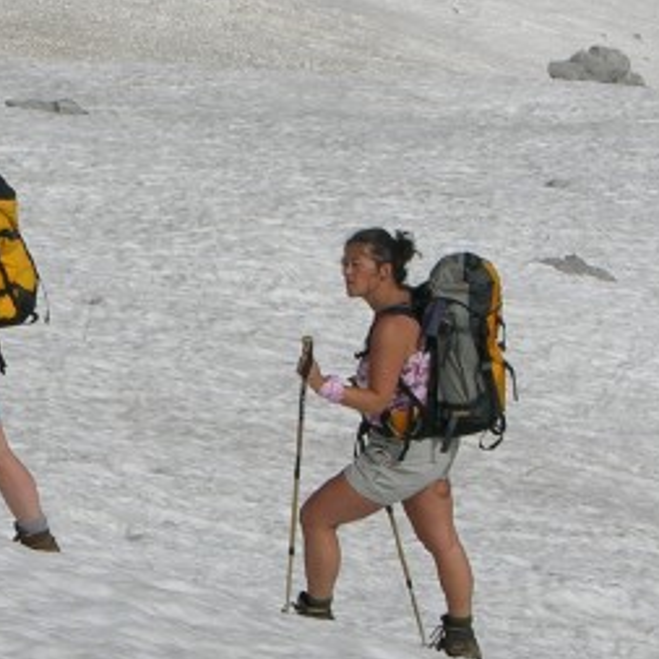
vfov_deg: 5.3
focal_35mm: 333
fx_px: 7172
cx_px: -263
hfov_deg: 5.2
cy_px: 471
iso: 50
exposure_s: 1/616
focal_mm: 23.7
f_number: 7.1
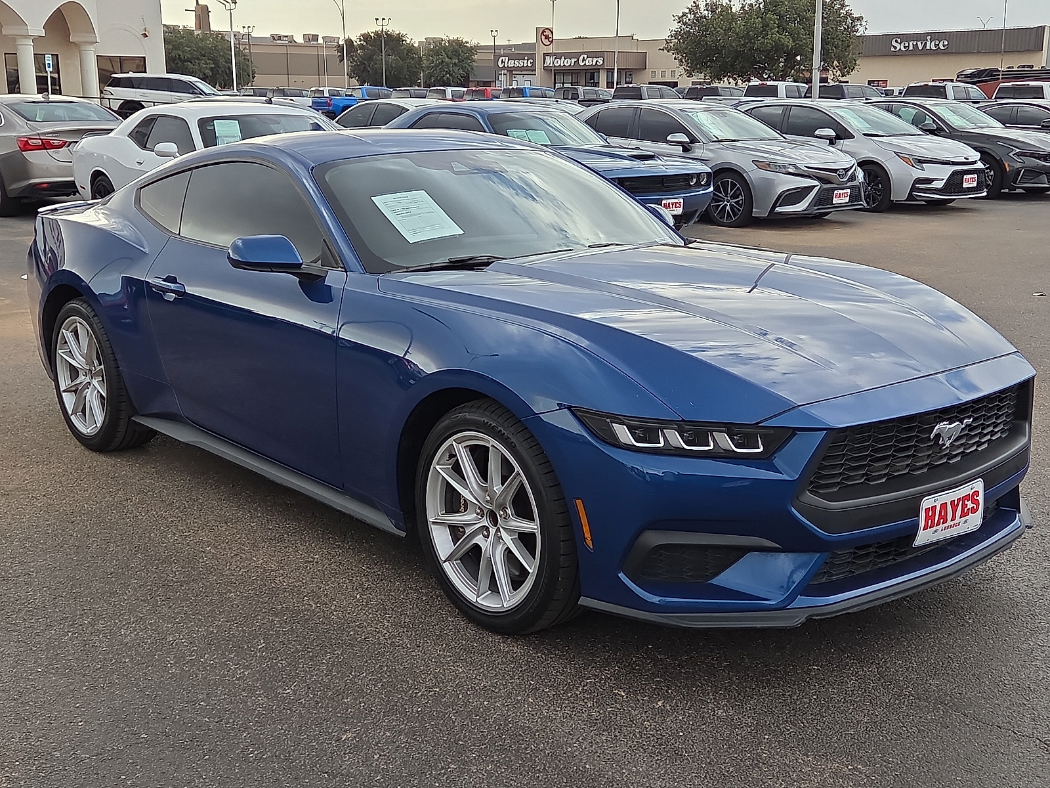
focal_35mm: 42
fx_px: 1274
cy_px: 394
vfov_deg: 34.3
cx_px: 525
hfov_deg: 44.8
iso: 25
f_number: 1.8
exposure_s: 1/455
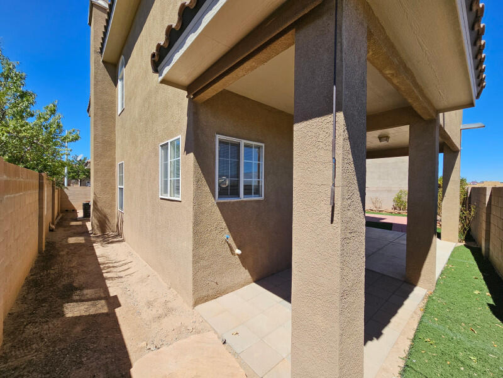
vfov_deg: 89.9
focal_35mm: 13
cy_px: 189
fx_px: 189
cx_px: 252
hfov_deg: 106.2
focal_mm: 2.2
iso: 50
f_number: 2.2
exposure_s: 1/1957
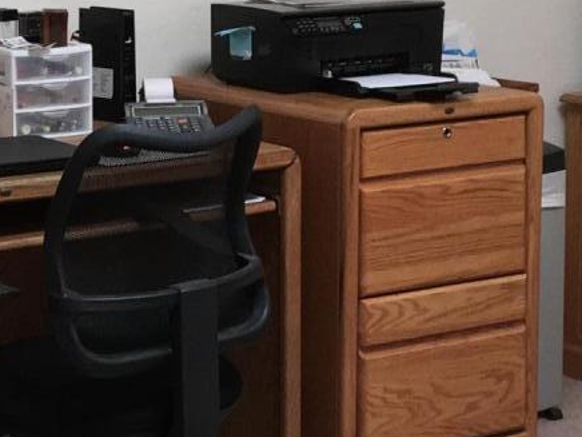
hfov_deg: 14.7
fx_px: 2236
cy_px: 100
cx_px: 115
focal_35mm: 133
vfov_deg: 11.1
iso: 50
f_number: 2.2
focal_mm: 4.15
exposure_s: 1/30
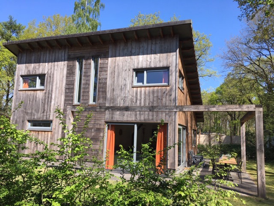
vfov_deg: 48.2
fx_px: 230
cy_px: 103
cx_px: 137
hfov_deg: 61.7
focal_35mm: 29
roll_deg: -2.3
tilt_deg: +6.9
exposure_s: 1/663
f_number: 2.2
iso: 25
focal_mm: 4.15
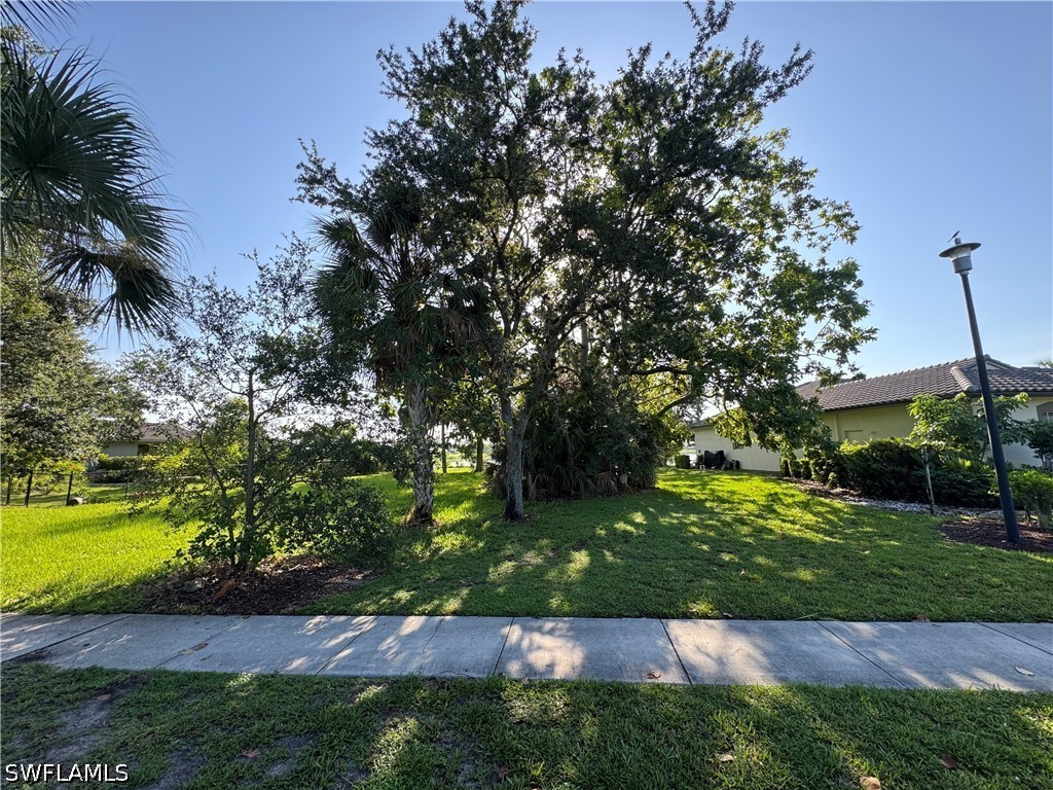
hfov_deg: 102.1
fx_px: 426
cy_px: 395
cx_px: 526
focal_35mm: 14
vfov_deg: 85.7
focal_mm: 2.22
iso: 40
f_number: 2.2
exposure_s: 1/314
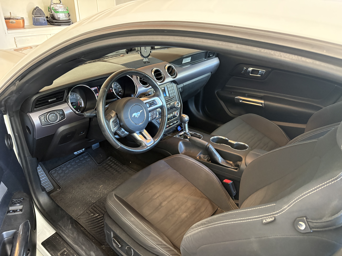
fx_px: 257
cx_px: 171
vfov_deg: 53.1
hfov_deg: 67.3
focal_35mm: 26
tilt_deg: -25.5
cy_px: 128
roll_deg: -0.7
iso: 640
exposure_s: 1/37
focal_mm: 5.96
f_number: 1.6
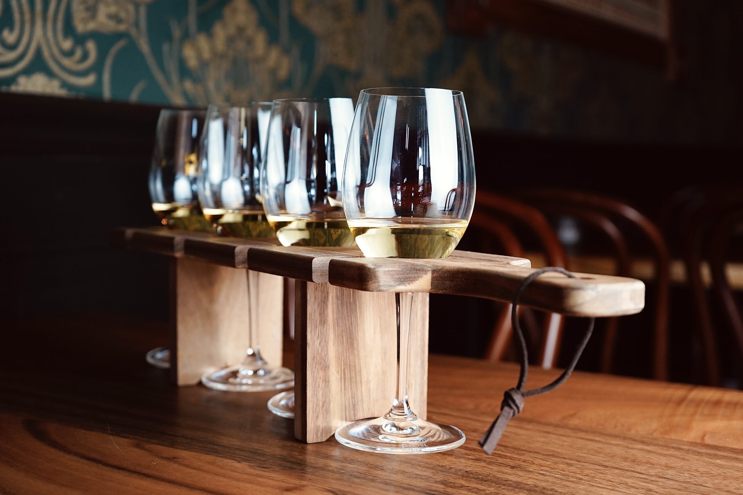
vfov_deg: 28.7
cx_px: 372
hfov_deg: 41.9
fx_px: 970
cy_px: 248
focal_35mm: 47
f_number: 4.5
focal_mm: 47
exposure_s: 1/160
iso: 2000
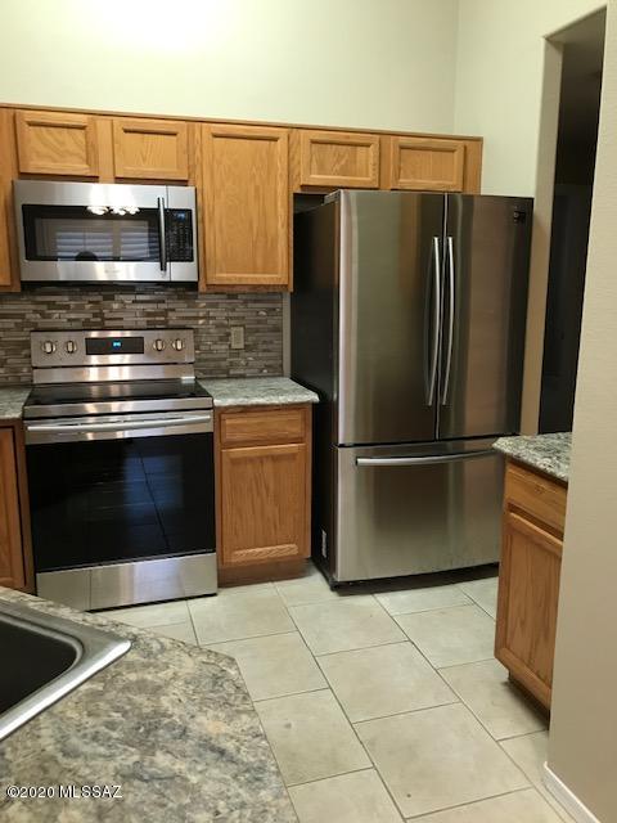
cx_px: 308
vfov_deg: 63.4
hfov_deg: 49.7
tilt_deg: -10.7
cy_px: 412
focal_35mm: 28
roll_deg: +0.8
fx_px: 665
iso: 40
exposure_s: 1/15
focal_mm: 3.99
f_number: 1.8
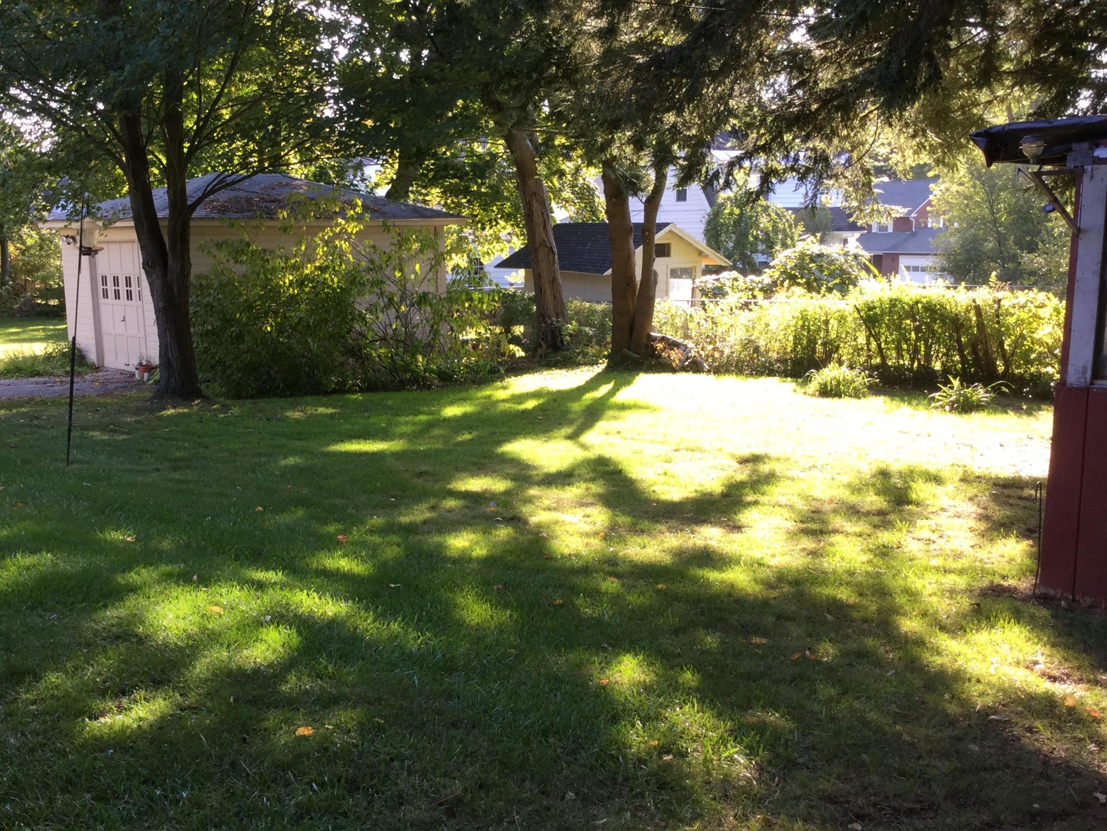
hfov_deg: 45.6
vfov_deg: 35.1
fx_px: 1311
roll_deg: +0.1
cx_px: 453
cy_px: 448
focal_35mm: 41
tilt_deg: -10.6
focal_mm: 3.3
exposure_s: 1/100
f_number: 2.4
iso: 32
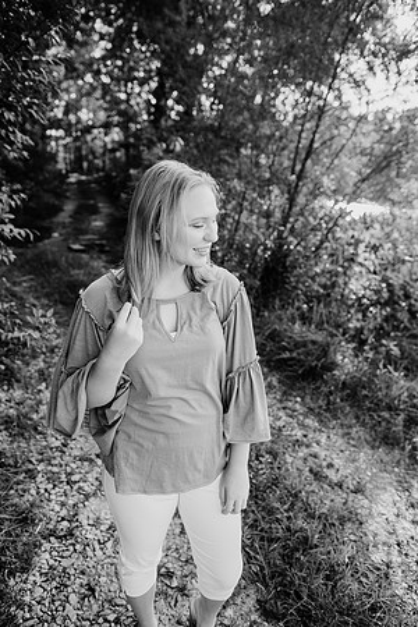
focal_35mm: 24
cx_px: 209
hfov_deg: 53.1
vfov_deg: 73.7
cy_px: 314
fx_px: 418
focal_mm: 24
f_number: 2.8
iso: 250
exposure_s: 1/800
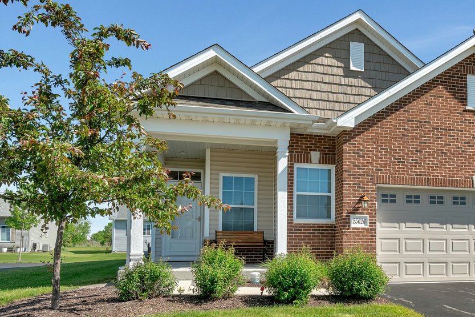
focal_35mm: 35
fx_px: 462
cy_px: 198
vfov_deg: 37.6
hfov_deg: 51.7
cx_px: 365
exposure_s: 1/125
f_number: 9
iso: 250
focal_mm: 18
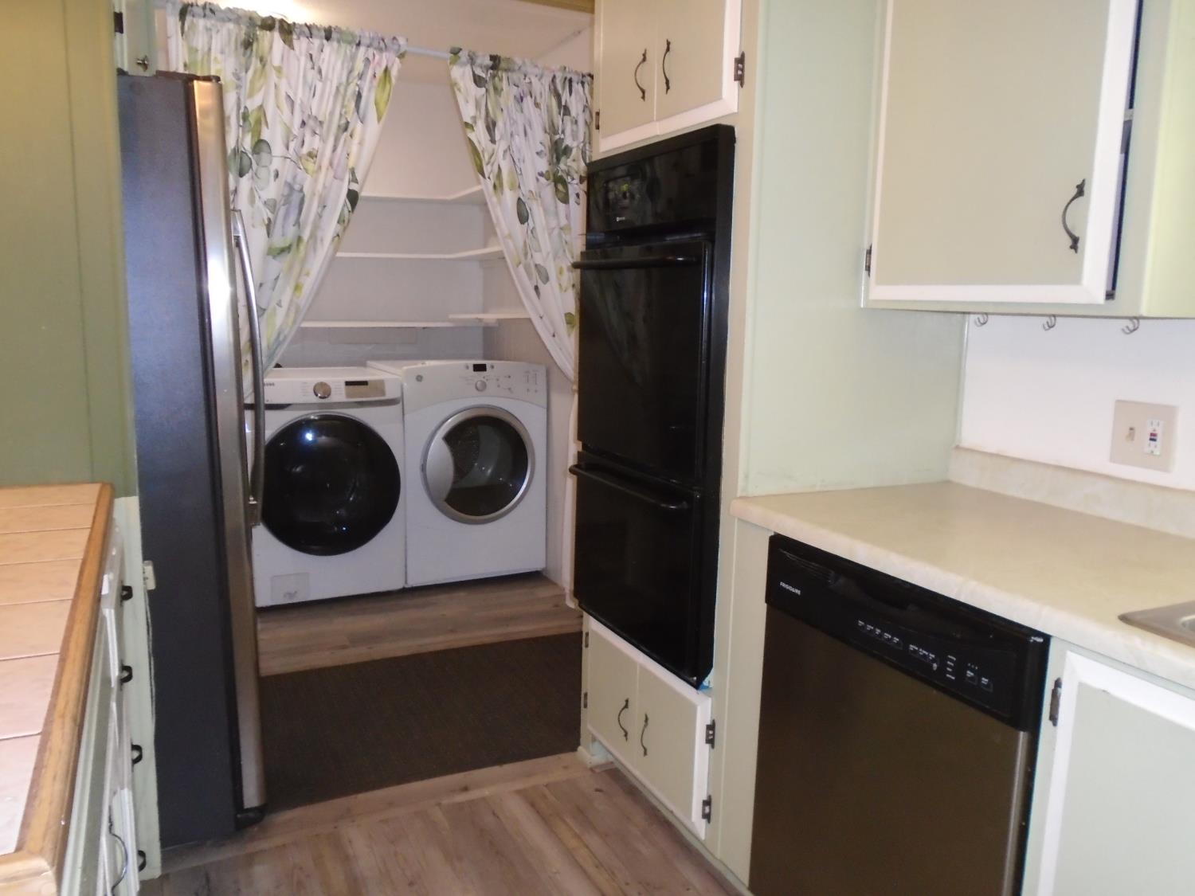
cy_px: 448
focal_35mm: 26
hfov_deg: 67.3
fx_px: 898
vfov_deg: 53.1
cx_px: 598
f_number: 3.2
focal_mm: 4.6
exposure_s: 1/30
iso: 400
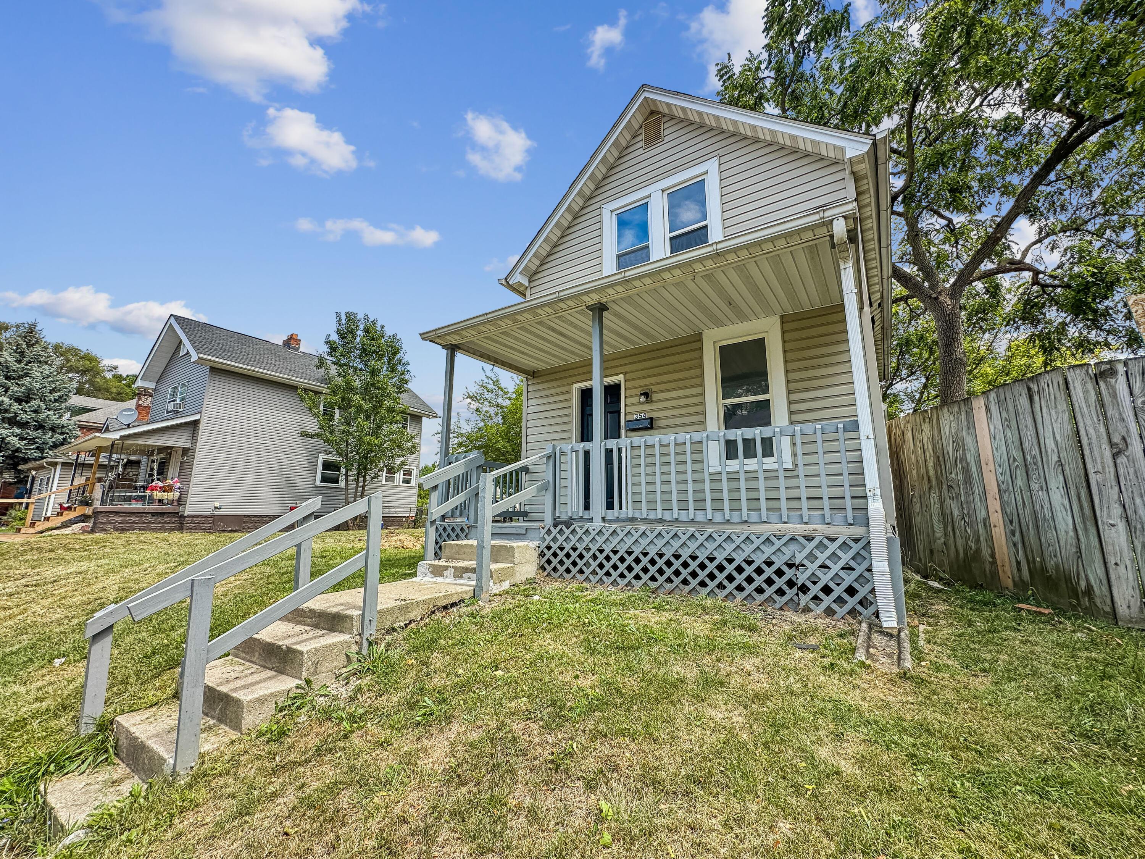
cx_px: 572
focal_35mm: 14
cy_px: 430
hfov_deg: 102.1
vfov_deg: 85.7
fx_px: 463
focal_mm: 2.2
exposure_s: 1/750
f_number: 2.2
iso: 40
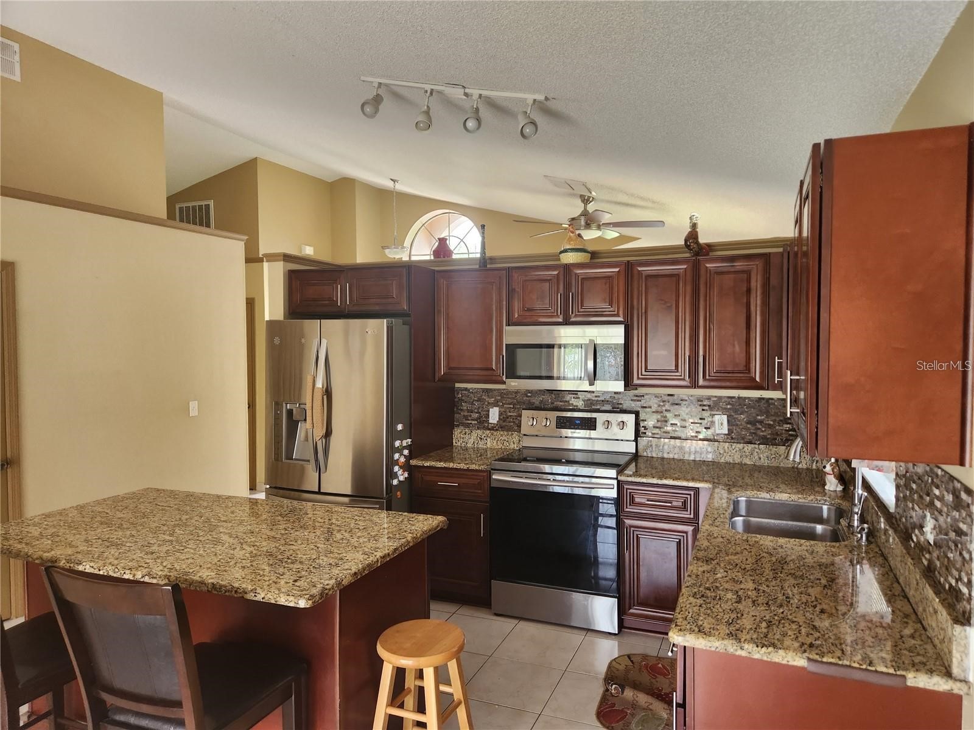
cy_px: 365
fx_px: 647
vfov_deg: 58.9
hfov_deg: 73.9
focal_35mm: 23
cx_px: 487
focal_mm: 5.4
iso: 200
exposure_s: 1/180
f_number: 1.8
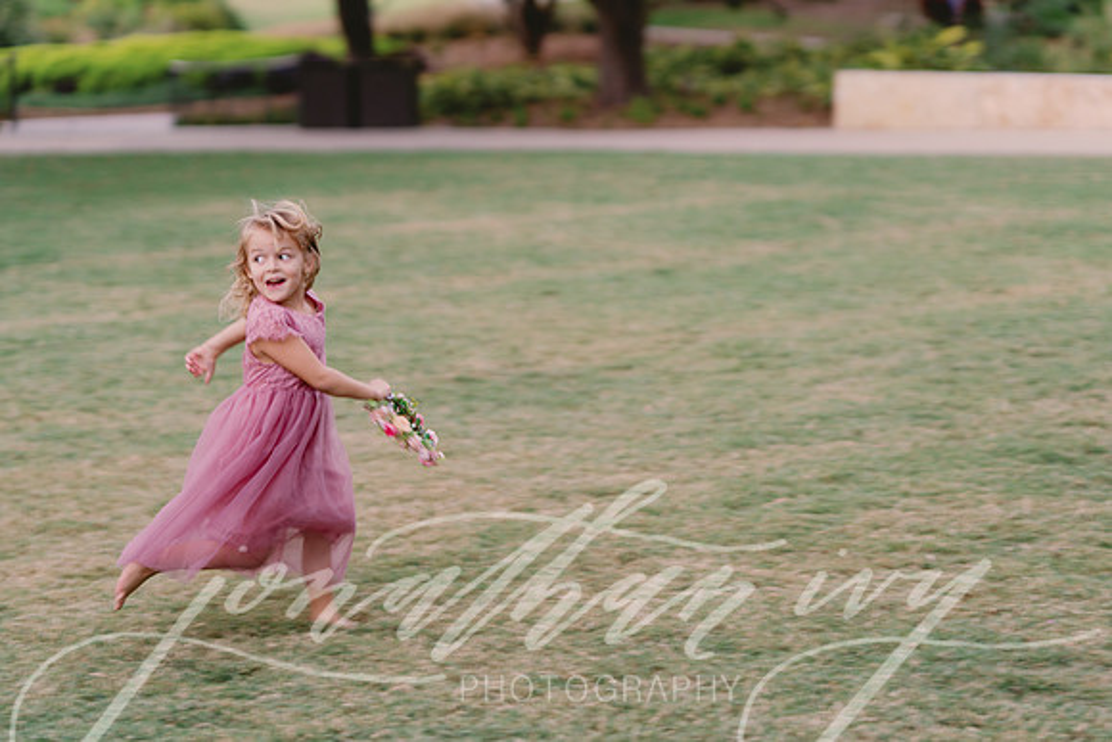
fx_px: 2687
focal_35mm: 87
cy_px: 371
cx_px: 563
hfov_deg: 23.4
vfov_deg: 15.7
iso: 400
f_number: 2
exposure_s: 1/125
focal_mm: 85
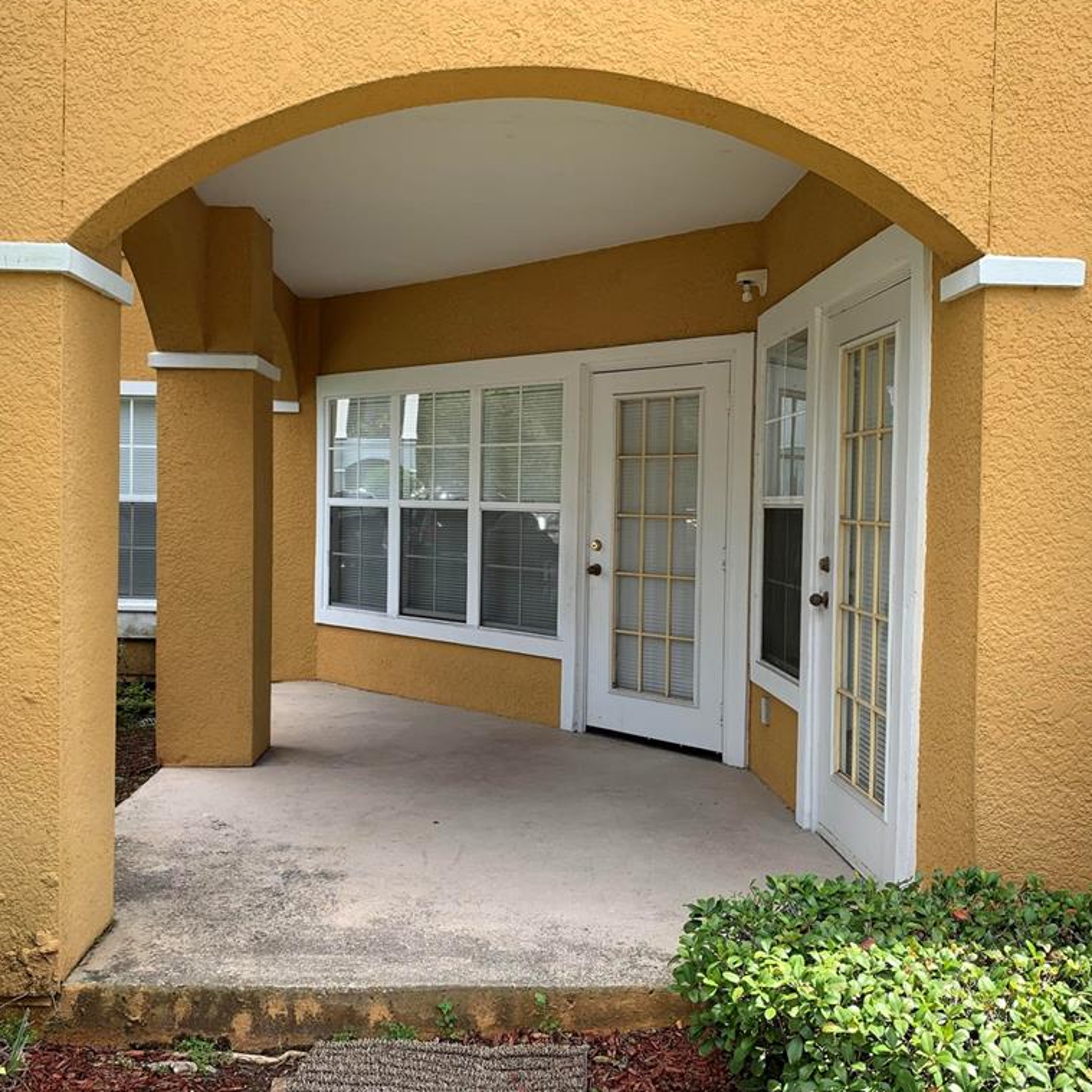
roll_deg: -0.4
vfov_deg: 52.5
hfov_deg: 52.5
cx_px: 506
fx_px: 1106
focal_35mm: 31
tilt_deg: -1.2
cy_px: 544
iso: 25
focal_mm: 4.25
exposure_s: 1/555
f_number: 1.8
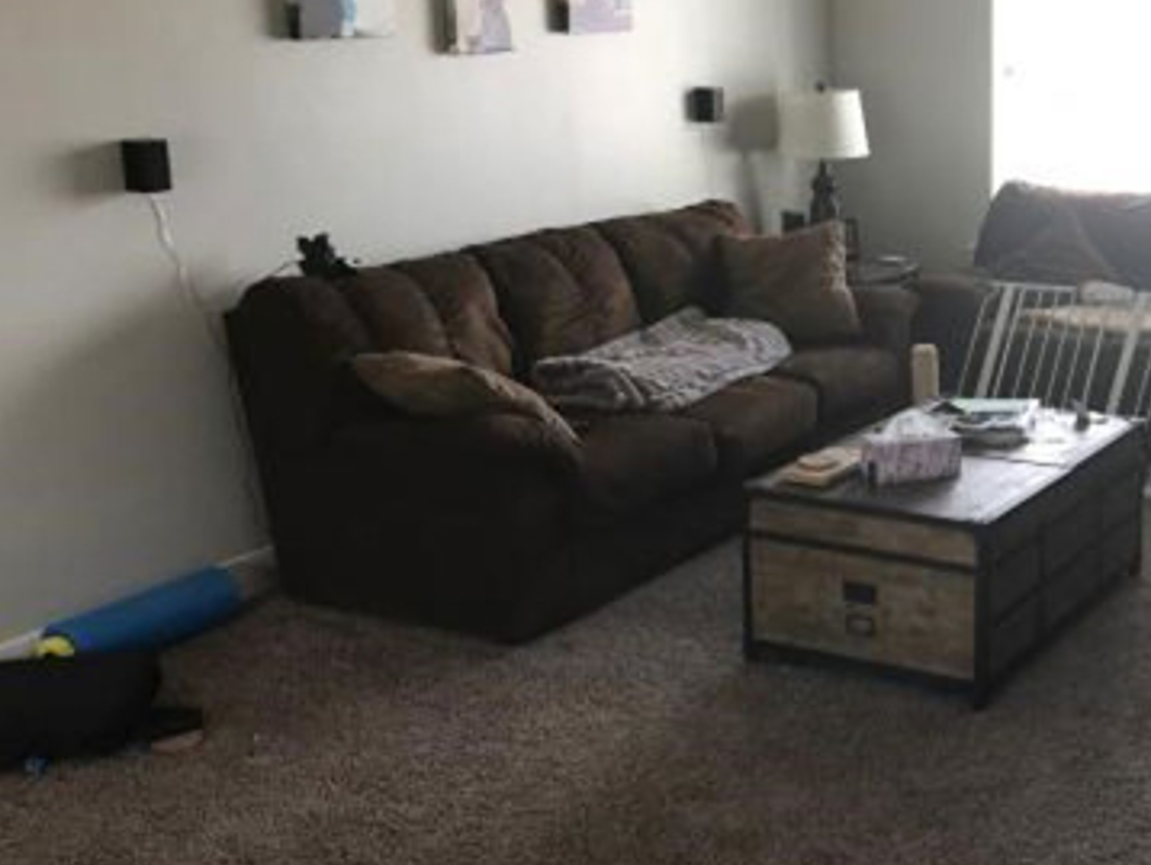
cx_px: 974
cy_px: 396
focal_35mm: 50
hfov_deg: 36.4
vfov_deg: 29.1
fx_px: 1664
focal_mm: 3.99
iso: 25
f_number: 1.8
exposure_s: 1/40
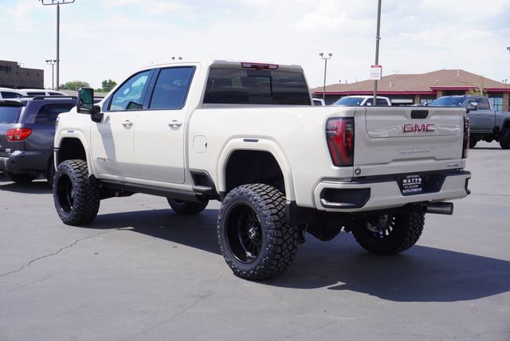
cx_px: 255
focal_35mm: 48
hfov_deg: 41.1
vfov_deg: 28.1
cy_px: 170
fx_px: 681
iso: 100
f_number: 10
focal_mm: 32
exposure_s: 1/125
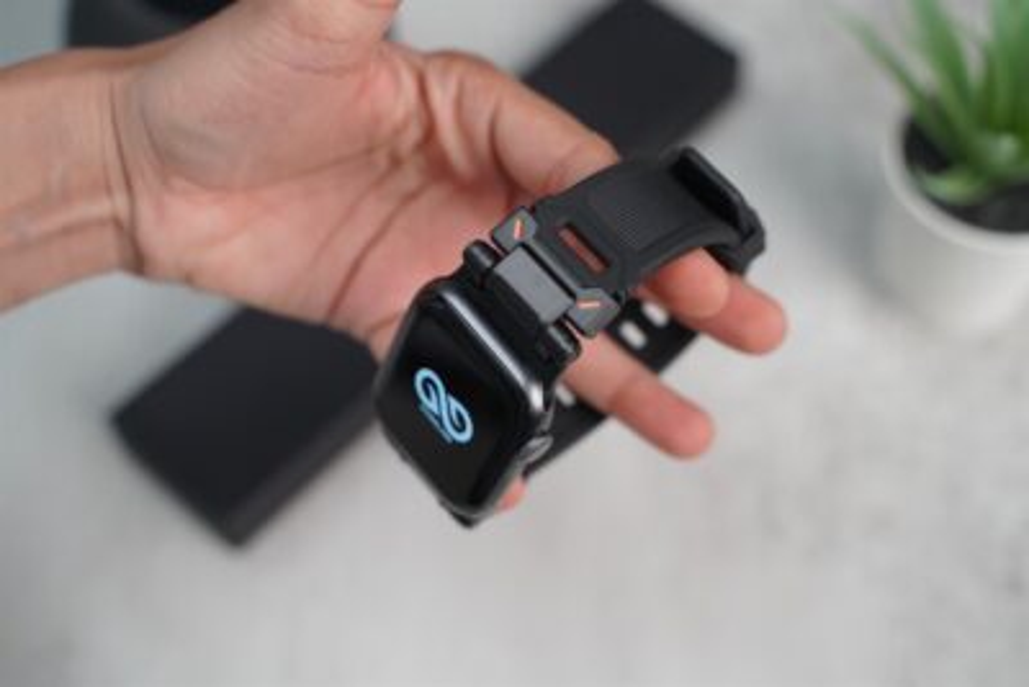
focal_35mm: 52
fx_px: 1487
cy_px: 344
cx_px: 514
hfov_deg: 38.2
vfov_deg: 26.0
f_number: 4
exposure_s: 1/160
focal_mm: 52
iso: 2000
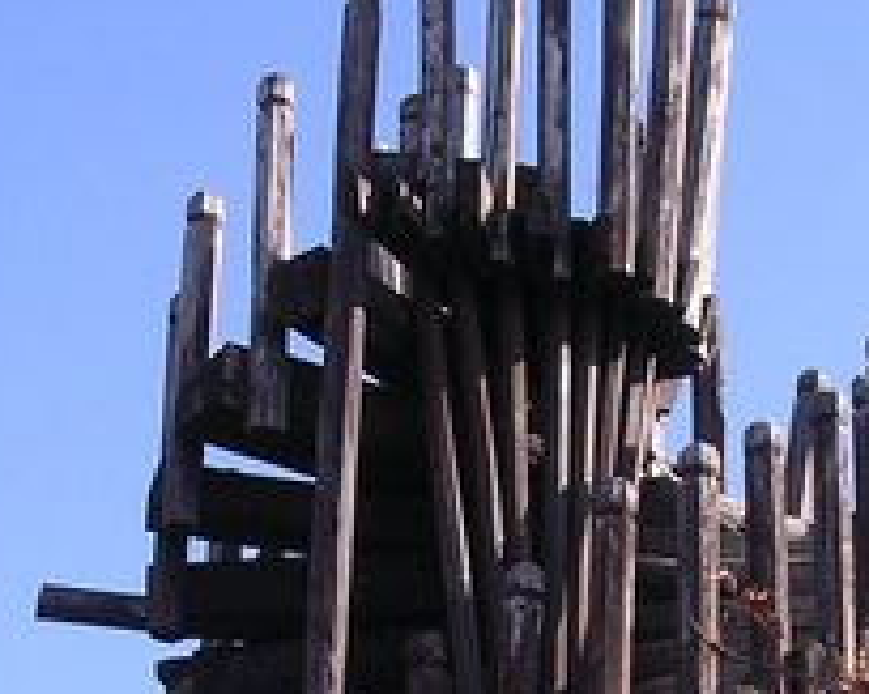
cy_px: 979
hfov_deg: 13.7
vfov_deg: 10.6
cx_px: 481
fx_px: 3625
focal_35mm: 141
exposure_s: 1/386
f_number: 3
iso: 100
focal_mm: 7.1
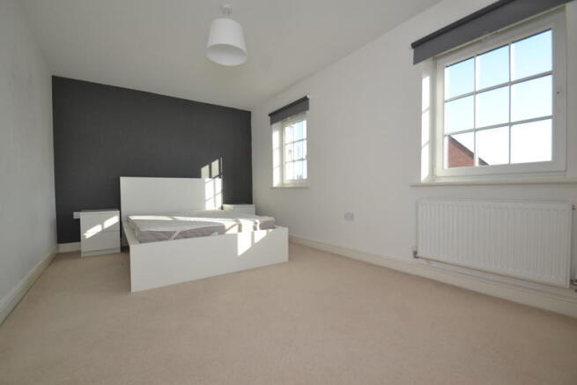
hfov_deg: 100.4
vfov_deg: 77.4
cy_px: 192
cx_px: 288
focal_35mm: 15
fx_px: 240
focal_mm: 10
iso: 100
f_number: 5.6
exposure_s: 1/125
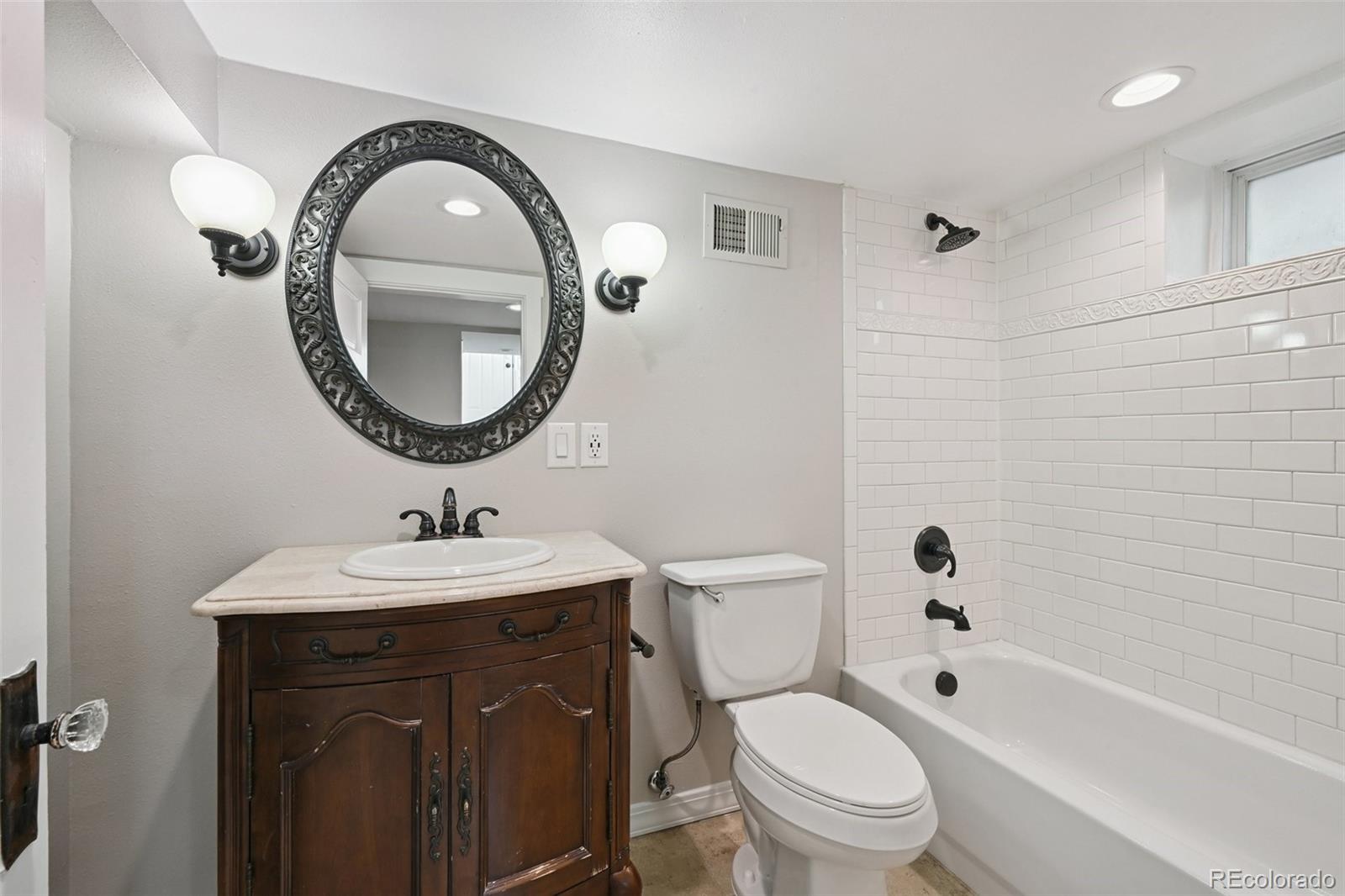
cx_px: 672
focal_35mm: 15
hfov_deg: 100.4
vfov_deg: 77.3
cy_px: 448
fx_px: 560
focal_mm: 15
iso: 400
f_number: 10
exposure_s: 1/25
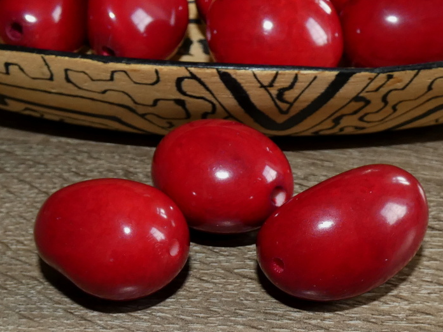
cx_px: 243
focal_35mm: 23
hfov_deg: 73.7
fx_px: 294
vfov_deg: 58.9
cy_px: 164
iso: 160
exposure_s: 1/60
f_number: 2.8
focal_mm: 3.6
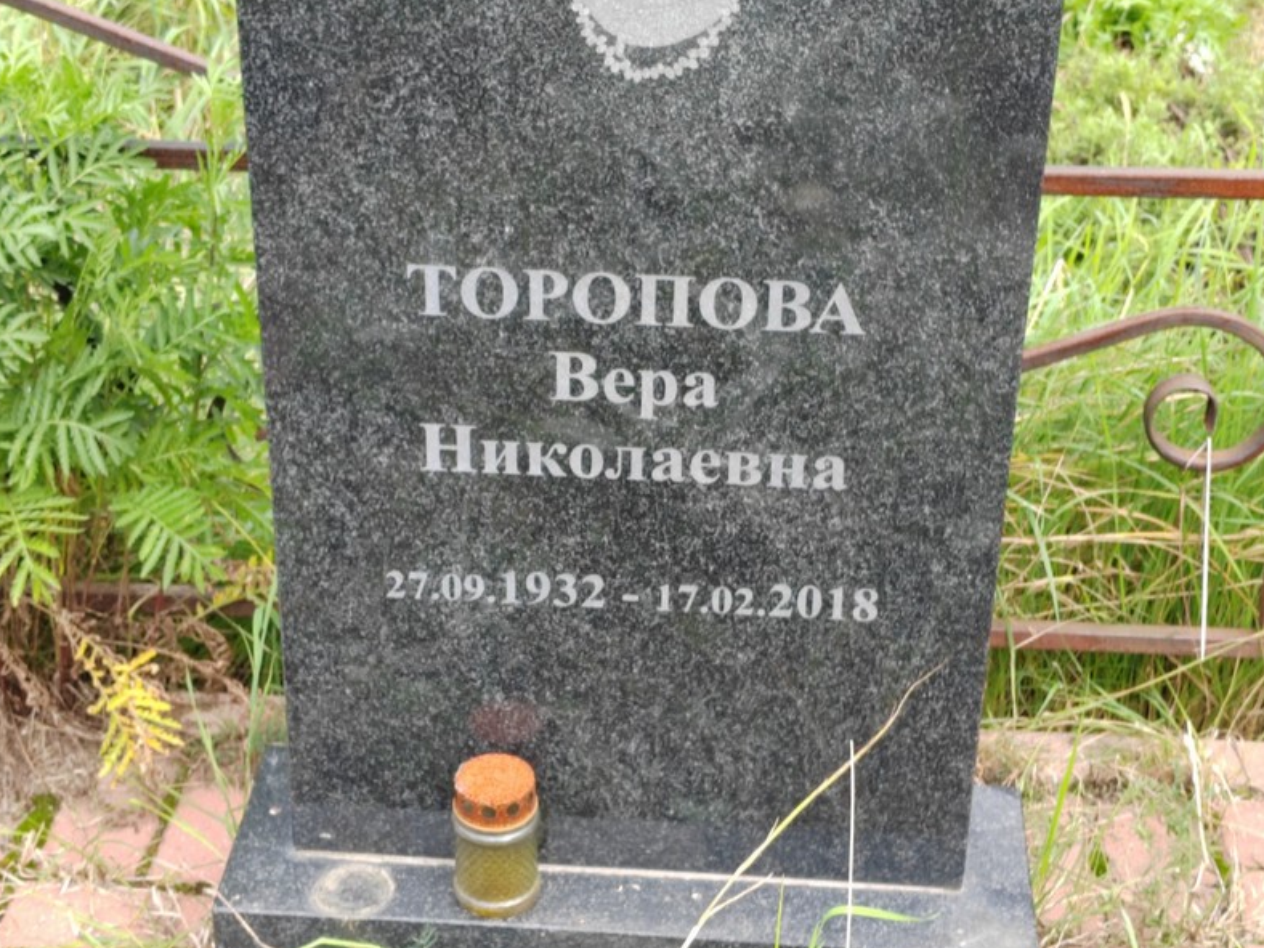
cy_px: 476
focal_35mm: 66
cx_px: 637
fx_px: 2410
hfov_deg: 29.4
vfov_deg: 22.3
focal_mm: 5.52
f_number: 1.9
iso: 100
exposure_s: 1/140
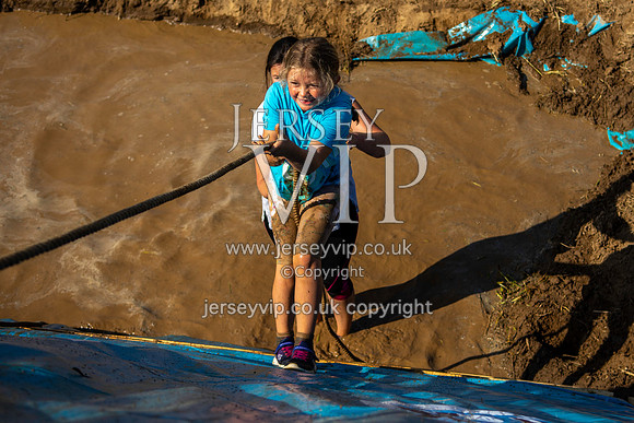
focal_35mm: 66
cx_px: 408
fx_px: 1155
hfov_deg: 30.5
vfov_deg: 20.7
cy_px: 151
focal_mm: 34
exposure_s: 1/8000
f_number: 2.8
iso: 100
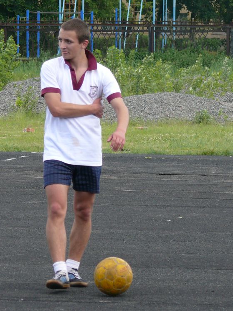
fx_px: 2836
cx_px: 116
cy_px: 156
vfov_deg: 6.3
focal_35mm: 316
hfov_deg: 4.7
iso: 100
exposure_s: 1/250
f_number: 4
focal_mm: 37.3
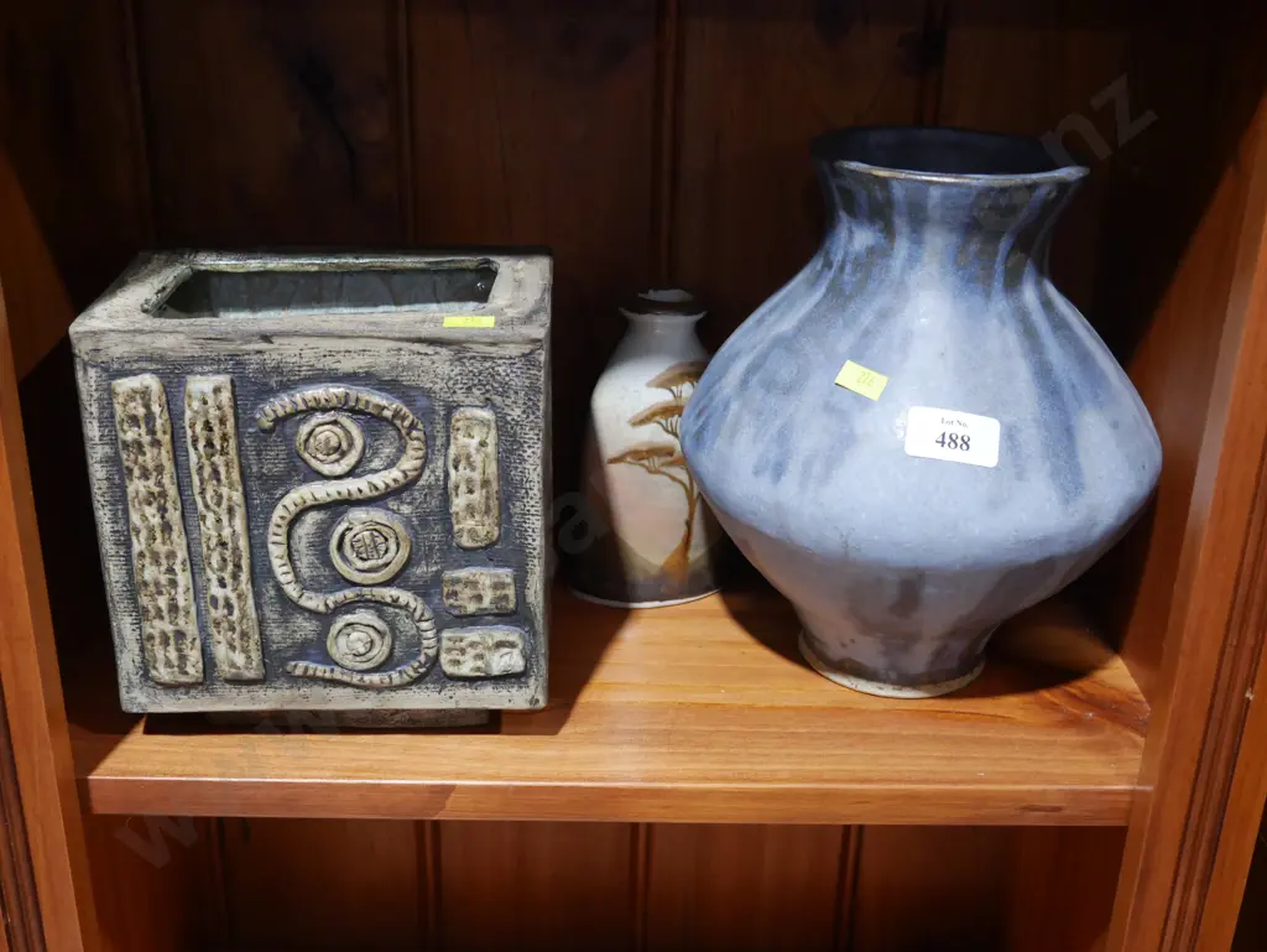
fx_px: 1538
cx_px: 634
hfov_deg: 44.8
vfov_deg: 34.4
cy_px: 476
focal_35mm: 42
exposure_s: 1/60
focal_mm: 21
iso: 1250
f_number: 4.6
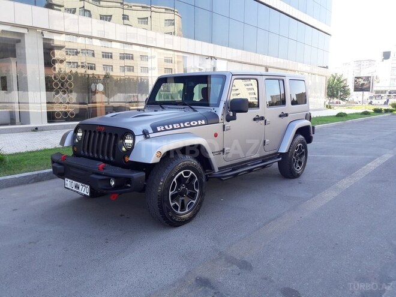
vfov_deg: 49.7
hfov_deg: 63.4
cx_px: 198
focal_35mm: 28
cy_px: 148
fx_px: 320
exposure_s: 1/224
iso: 40
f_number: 1.9
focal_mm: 3.7
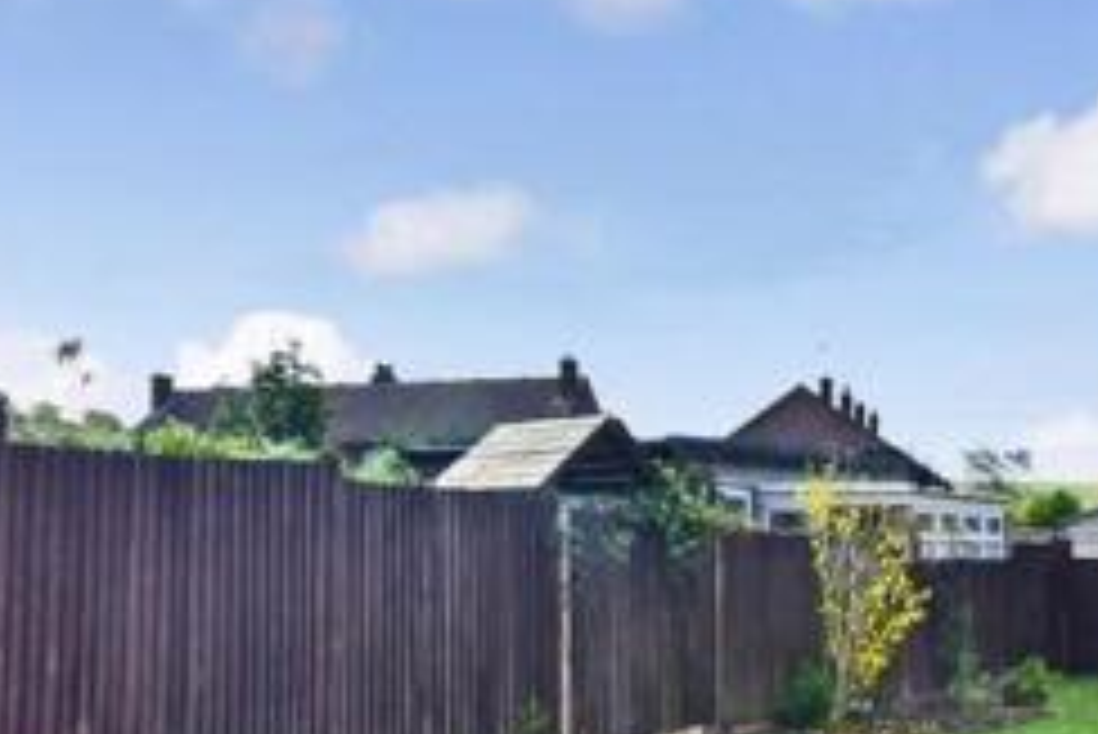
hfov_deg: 44.0
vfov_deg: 29.8
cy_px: 552
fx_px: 1353
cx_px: 630
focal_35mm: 44
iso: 100
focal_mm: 11
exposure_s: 1/320
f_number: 7.1
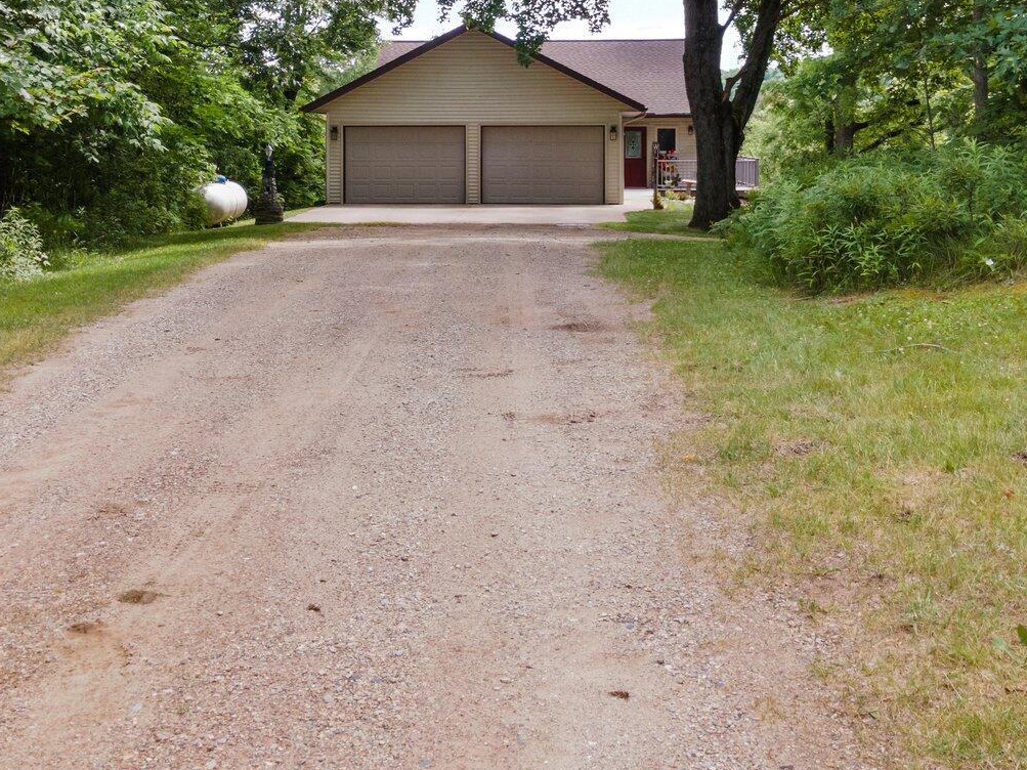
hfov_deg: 38.9
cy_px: 102
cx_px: 468
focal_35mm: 49
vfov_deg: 28.7
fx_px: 1454
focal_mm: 4.5
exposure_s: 1/100
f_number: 2.8
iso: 100
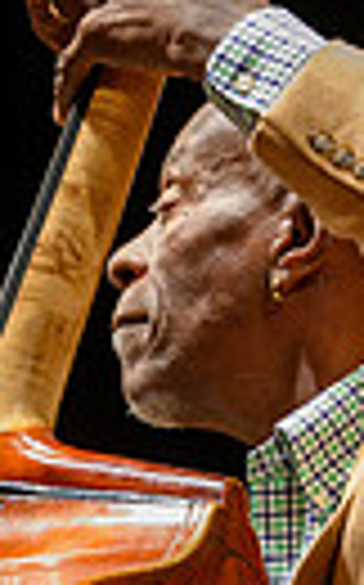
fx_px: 11215
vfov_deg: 3.0
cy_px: 909
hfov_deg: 1.9
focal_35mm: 705
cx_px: -29
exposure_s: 1/200
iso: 8000
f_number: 6.3
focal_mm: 200
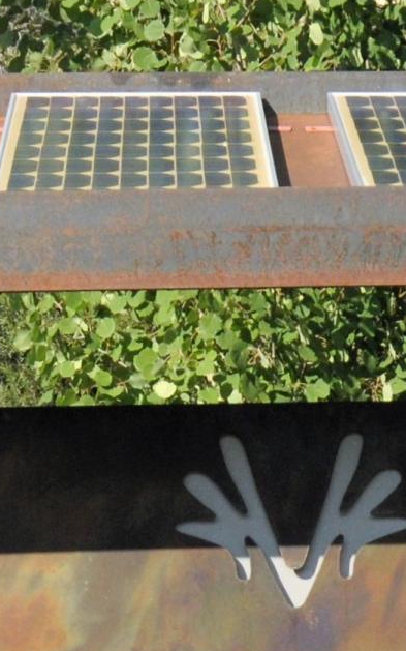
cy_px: 894
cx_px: 476
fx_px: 2965
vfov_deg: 12.1
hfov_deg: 7.8
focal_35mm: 167
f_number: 6.3
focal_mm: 23
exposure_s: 1/1600
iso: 640
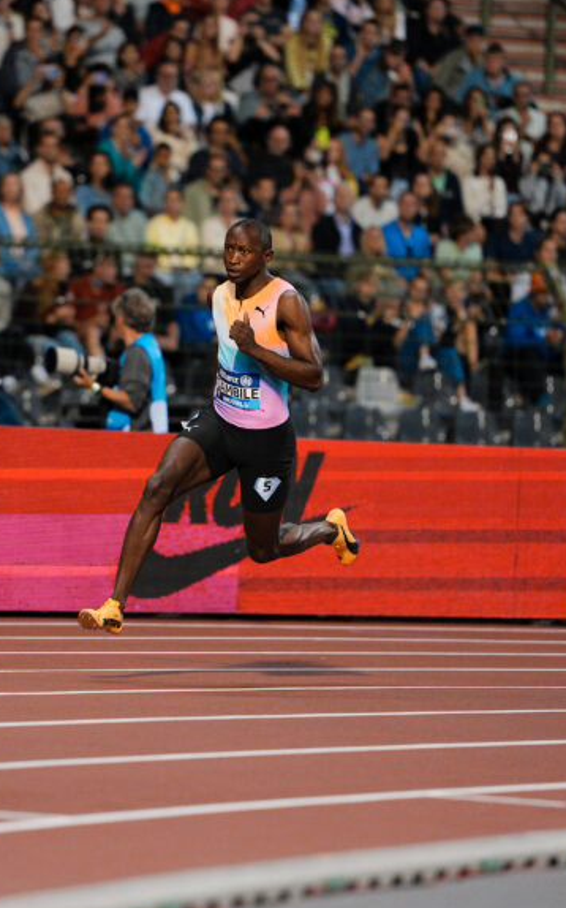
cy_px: 453
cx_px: 103
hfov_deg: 4.8
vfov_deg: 7.7
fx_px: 6748
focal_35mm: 273
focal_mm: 150
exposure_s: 1/2500
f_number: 2
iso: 2000
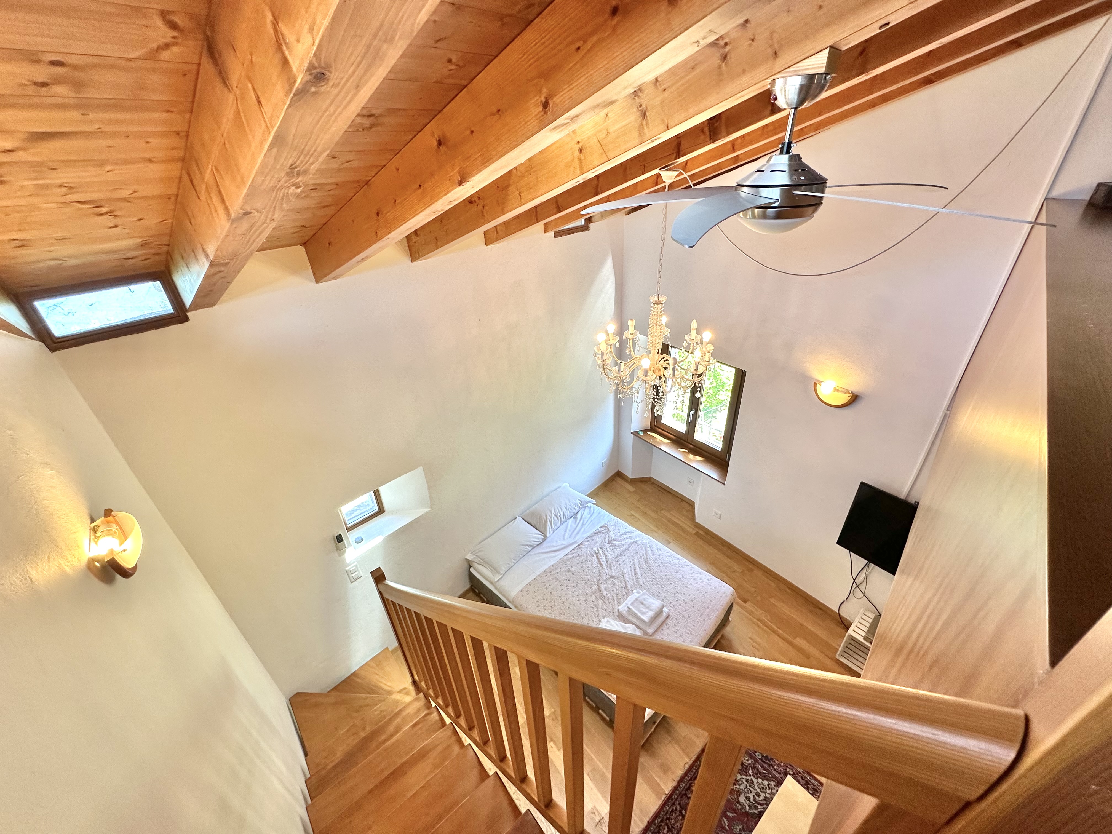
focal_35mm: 14
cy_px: 417
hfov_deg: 102.1
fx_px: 450
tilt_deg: -30.3
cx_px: 556
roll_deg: +3.3
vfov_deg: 85.7
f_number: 2.2
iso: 125
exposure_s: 1/100
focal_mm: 2.22
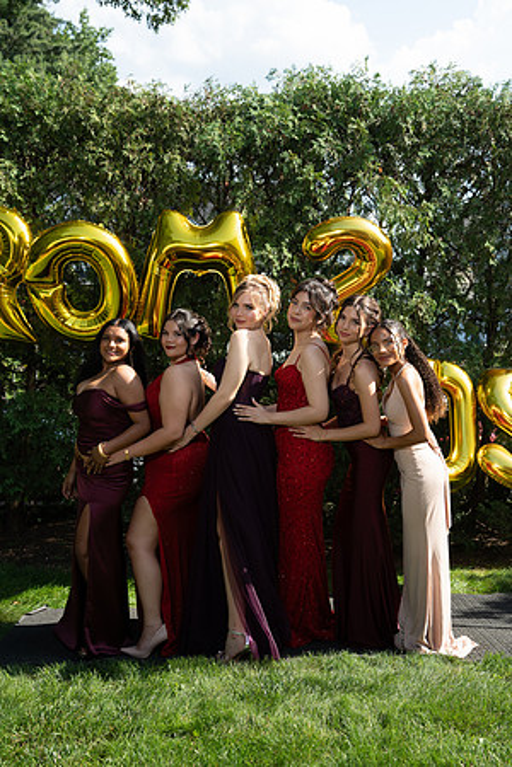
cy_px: 384
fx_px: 811
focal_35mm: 38
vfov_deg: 50.7
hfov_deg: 35.1
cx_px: 256
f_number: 5
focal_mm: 38
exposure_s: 1/250
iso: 100
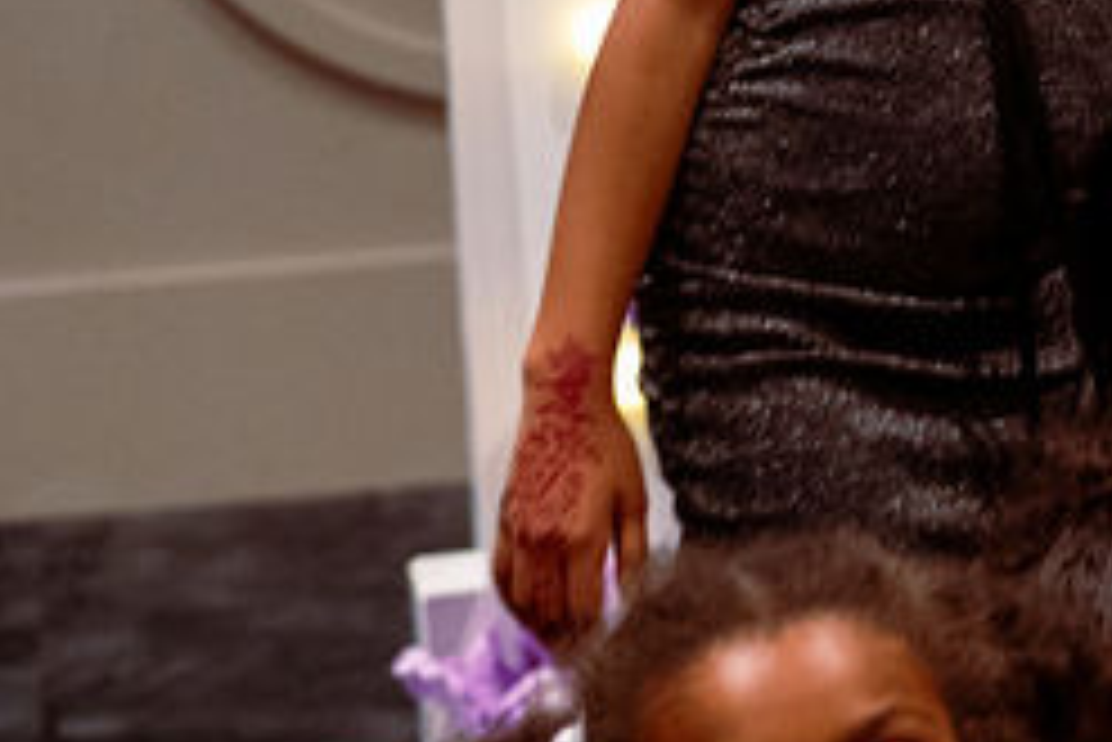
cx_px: 1976
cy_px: -74
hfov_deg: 8.3
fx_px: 7417
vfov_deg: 5.7
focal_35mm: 240
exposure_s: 1/100
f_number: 2.8
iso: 1600
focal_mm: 58
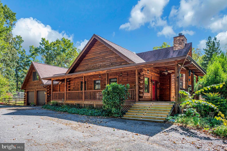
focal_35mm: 22
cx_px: 114
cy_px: 76
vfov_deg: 57.1
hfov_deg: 78.6
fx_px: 139
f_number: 5.6
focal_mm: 22
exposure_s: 1/250
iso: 160
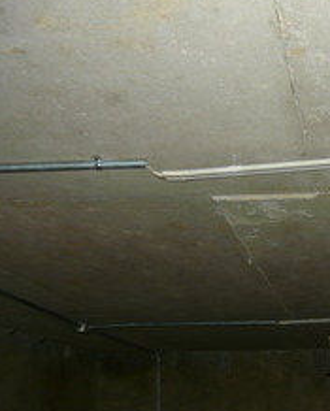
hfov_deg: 22.7
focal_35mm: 62
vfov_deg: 30.3
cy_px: 269
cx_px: 394
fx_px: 755
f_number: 2.8
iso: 160
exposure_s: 1/30
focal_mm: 5.5
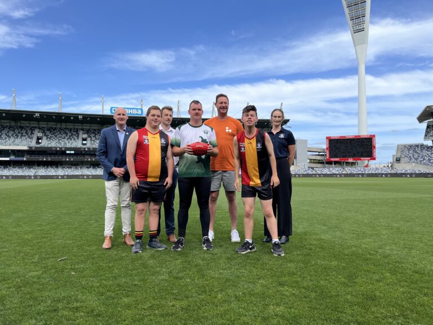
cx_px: 216
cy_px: 162
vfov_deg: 53.1
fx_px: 325
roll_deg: +1.3
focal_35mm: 26
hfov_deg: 67.3
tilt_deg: +2.9
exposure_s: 1/3135
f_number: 1.6
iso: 50
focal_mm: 5.1
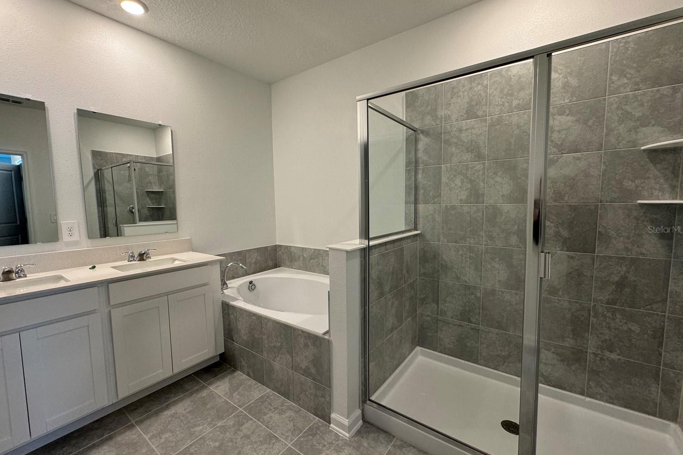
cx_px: 338
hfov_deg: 100.4
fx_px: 285
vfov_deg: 77.3
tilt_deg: -5.8
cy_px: 229
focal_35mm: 15
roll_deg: +0.7
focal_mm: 2.22
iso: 160
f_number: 2.2
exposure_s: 1/120
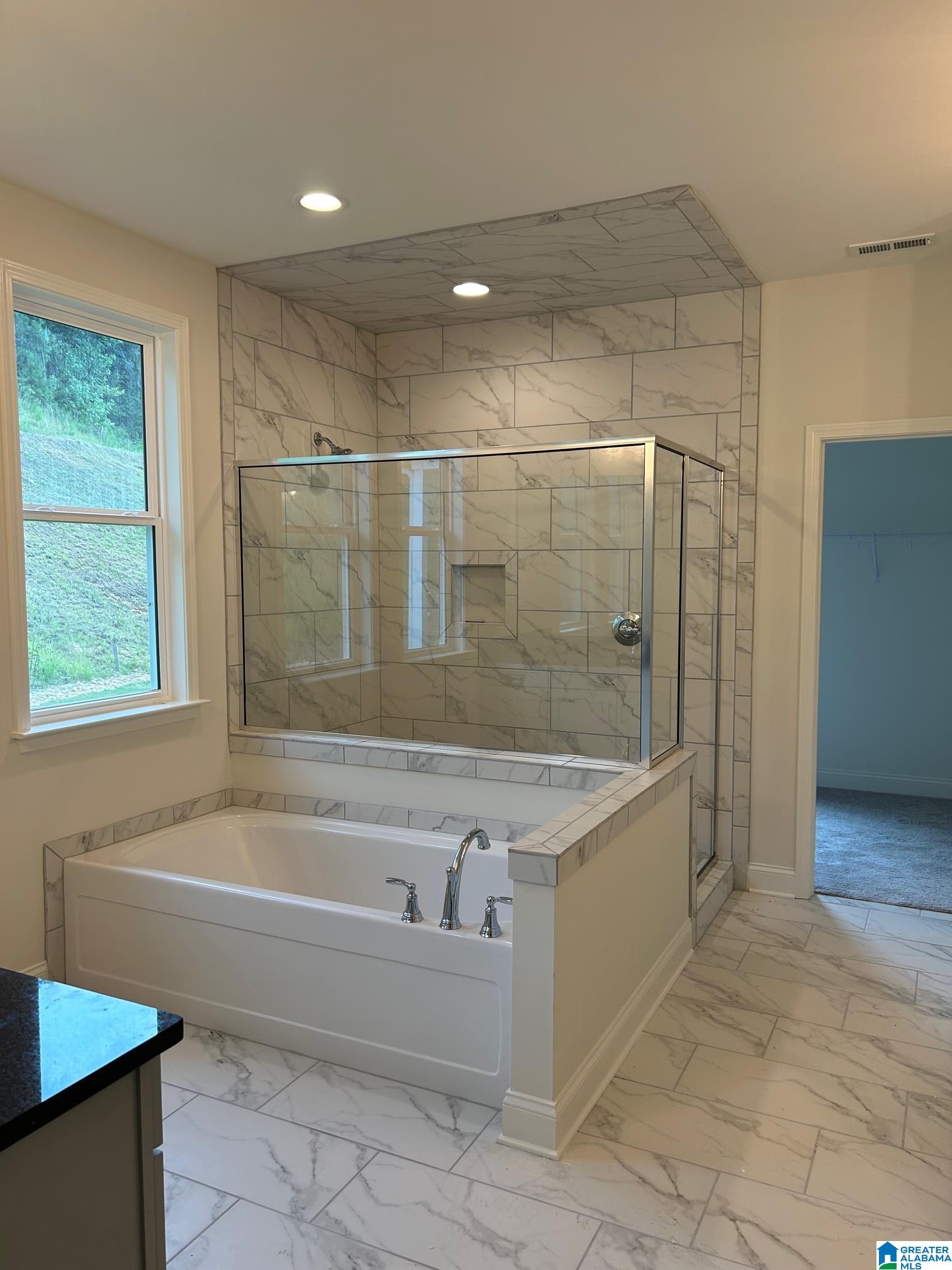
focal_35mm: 26
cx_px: 476
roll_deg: +0.3
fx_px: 953
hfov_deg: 53.1
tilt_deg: -3.8
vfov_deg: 67.3
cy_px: 635
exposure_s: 1/140
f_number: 1.5
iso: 64
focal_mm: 5.7
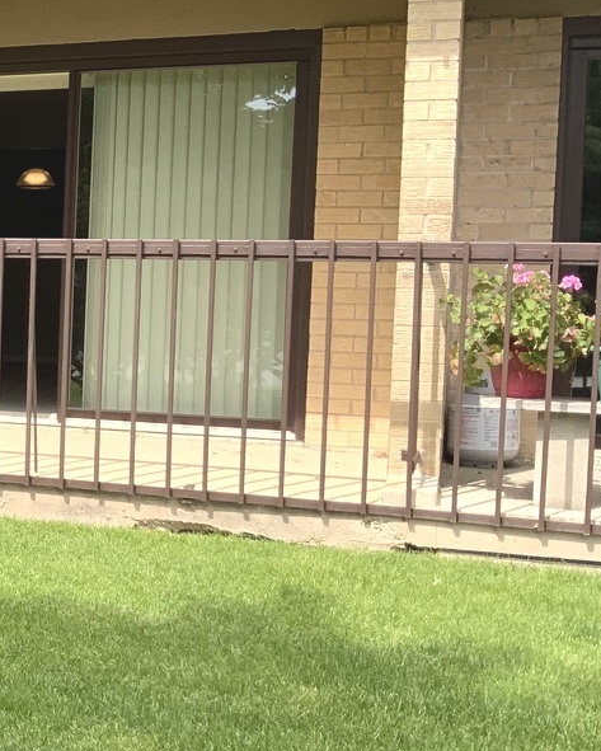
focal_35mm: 69
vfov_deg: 27.5
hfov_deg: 19.4
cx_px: -295
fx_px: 1534
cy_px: 365
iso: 16
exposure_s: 1/804
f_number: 1.8
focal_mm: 3
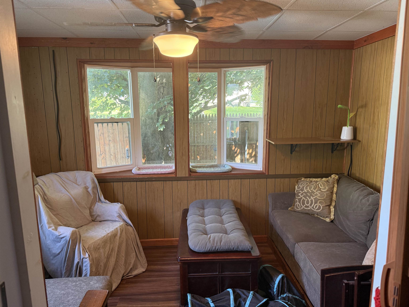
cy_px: 154
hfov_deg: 71.6
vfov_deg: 56.8
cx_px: 204
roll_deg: -0.3
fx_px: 284
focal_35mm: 24
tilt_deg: -9.2
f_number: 1.78
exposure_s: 1/60
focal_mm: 6.76
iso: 250
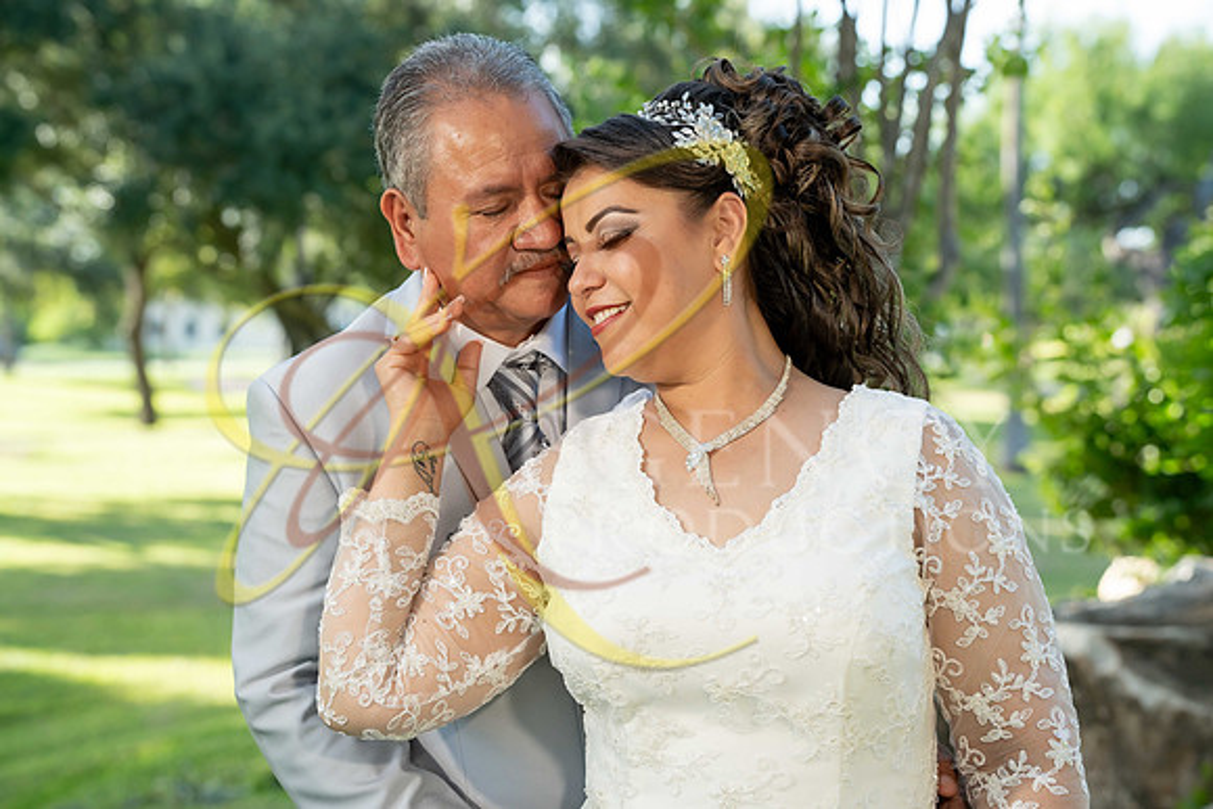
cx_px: 606
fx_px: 2123
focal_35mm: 63
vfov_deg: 21.6
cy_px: 404
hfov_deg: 31.9
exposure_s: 1/500
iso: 500
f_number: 4
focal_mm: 63
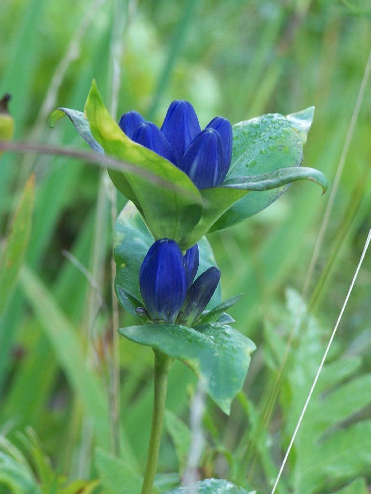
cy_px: 220
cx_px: 173
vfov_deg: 7.8
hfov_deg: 5.9
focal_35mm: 253
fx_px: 3615
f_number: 3.2
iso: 100
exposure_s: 1/100
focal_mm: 34.6
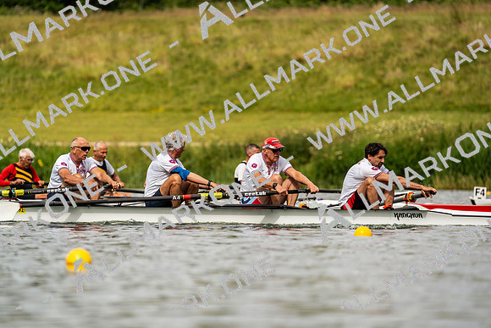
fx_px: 6371
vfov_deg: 2.9
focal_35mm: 467
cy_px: 164
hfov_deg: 4.4
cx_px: 246
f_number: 6.3
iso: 200
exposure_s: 1/2000
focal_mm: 467
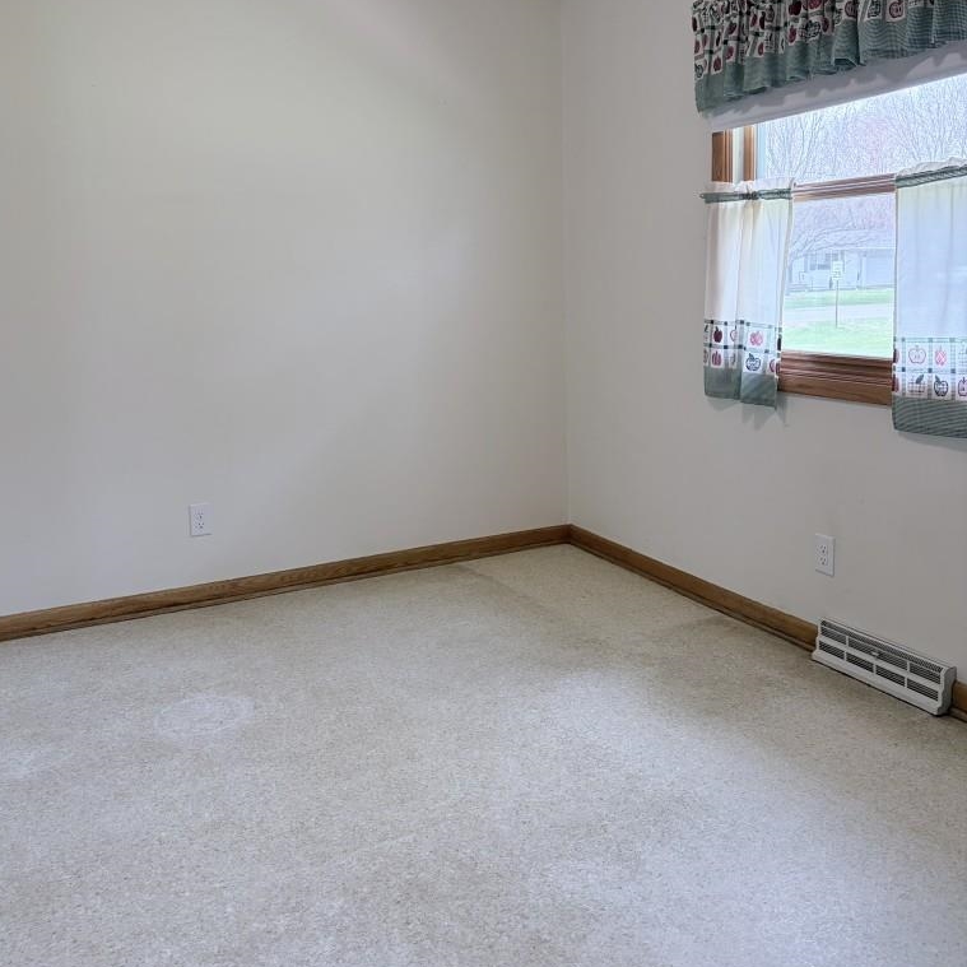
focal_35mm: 31
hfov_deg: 52.5
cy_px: 372
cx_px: 479
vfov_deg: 52.1
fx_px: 980
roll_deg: +1.4
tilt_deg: -6.3
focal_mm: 5.96
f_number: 1.6
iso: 160
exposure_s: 1/120
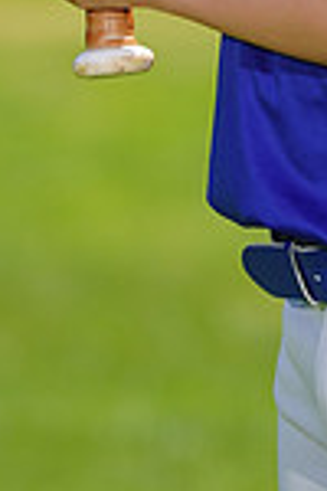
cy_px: -442
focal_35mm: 988
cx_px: 365
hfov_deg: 1.4
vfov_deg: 2.1
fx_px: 13460
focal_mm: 256
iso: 100
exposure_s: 1/250
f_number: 8
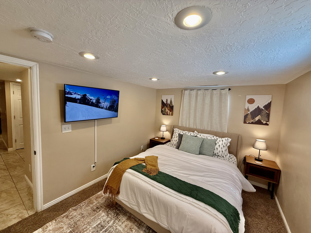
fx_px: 126
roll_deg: -2.9
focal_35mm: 14
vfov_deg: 85.7
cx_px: 156
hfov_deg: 102.1
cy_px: 116
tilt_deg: -3.5
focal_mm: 2.22
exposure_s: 1/120
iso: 160
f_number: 2.2
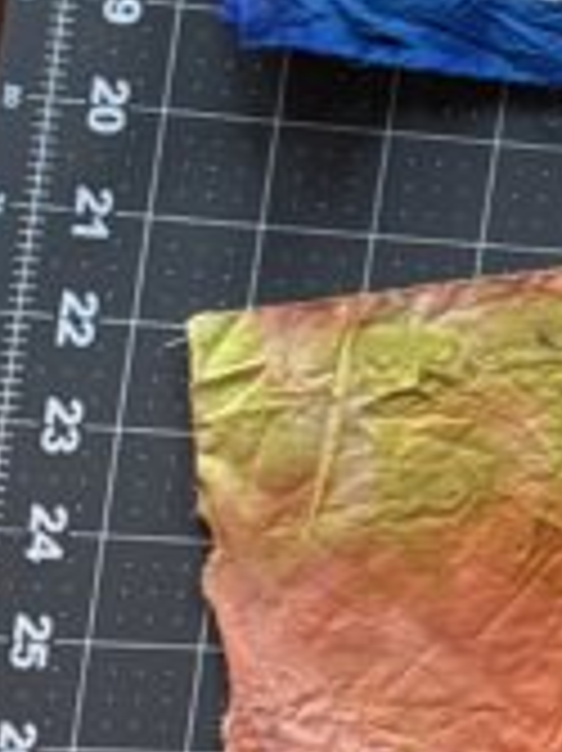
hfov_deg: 11.2
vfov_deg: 16.5
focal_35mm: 115
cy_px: -122
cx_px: 1250
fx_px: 2493
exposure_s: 1/40
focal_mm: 6.76
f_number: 1.78
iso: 1000
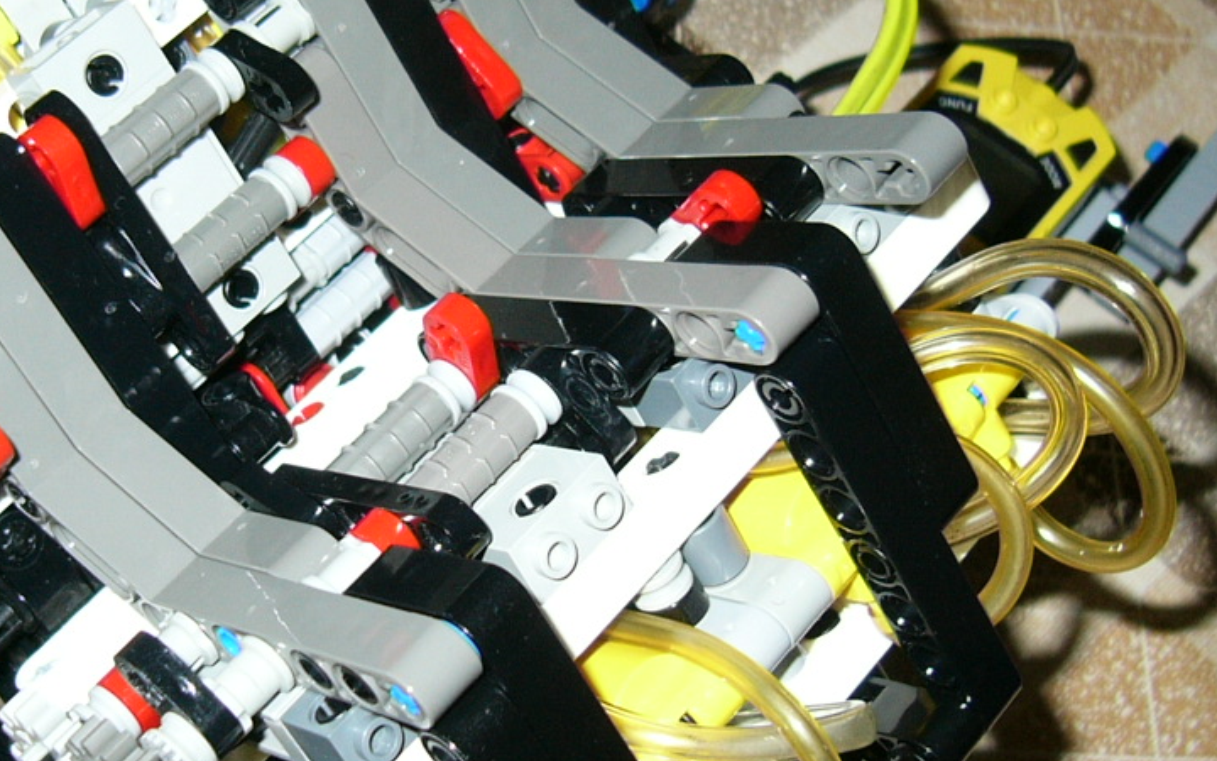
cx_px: 385
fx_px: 2189
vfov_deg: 19.7
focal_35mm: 66
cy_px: 337
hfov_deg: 30.8
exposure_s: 1/60
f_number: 2.8
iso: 100
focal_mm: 5.8
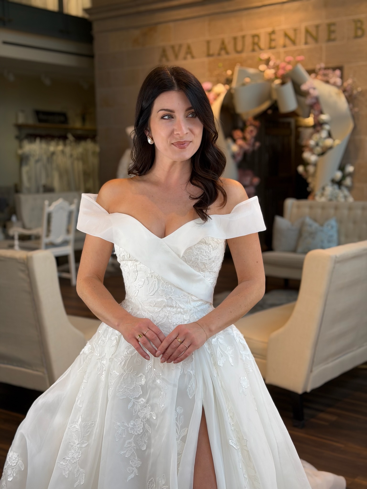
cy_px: 244
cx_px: 184
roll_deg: +0.8
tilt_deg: -7.6
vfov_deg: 39.7
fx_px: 679
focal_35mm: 48
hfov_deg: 30.3
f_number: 1.78
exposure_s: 1/221
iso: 64
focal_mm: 6.76
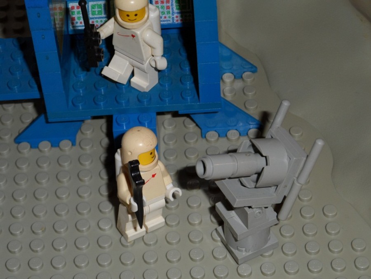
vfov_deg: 14.2
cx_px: 186
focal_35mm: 104
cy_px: 140
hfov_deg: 18.9
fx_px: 1115
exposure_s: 1/60
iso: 100
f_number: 4.6
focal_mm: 17
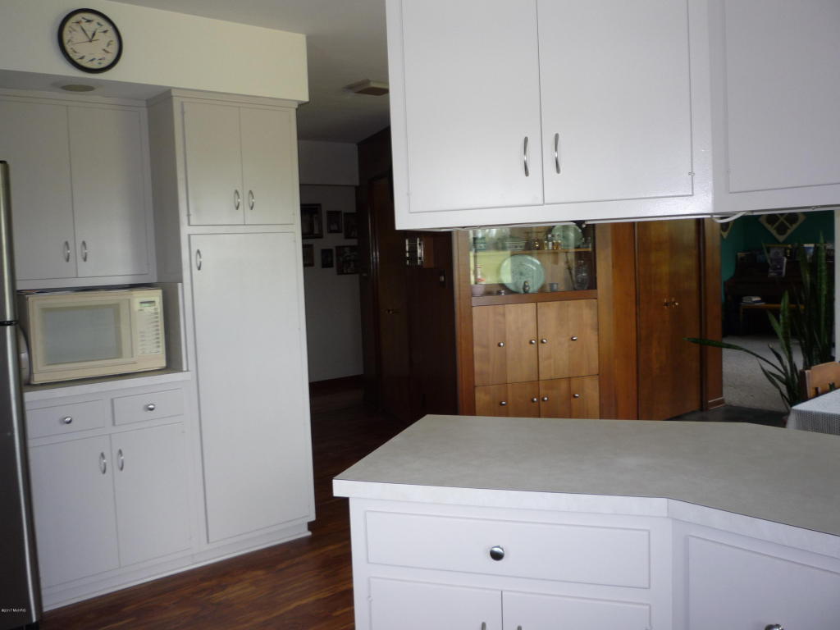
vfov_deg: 44.2
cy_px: 315
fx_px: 777
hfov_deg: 56.8
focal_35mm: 32
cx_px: 420
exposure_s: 1/30
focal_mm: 5.2
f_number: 3.3
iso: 100
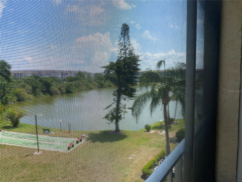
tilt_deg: -3.5
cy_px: 91
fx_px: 182
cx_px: 121
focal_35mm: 26
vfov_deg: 53.1
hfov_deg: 67.3
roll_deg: -0.1
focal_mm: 4.25
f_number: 1.8
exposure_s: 1/1678
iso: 32
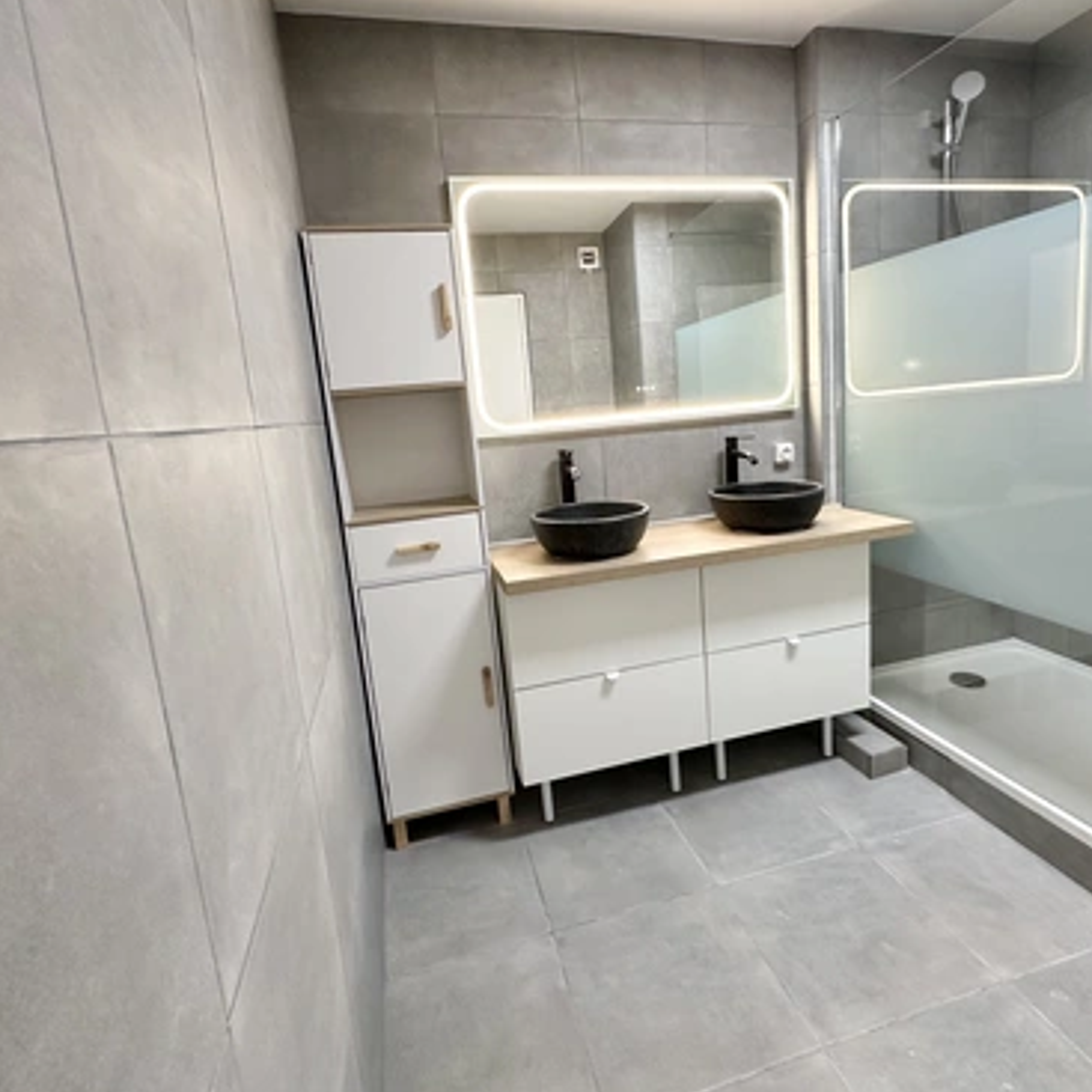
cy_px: 509
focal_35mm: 18
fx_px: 642
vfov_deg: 80.6
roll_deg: +4.5
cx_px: 570
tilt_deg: -8.4
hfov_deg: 80.7
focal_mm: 2.22
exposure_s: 1/100
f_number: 2.2
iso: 250
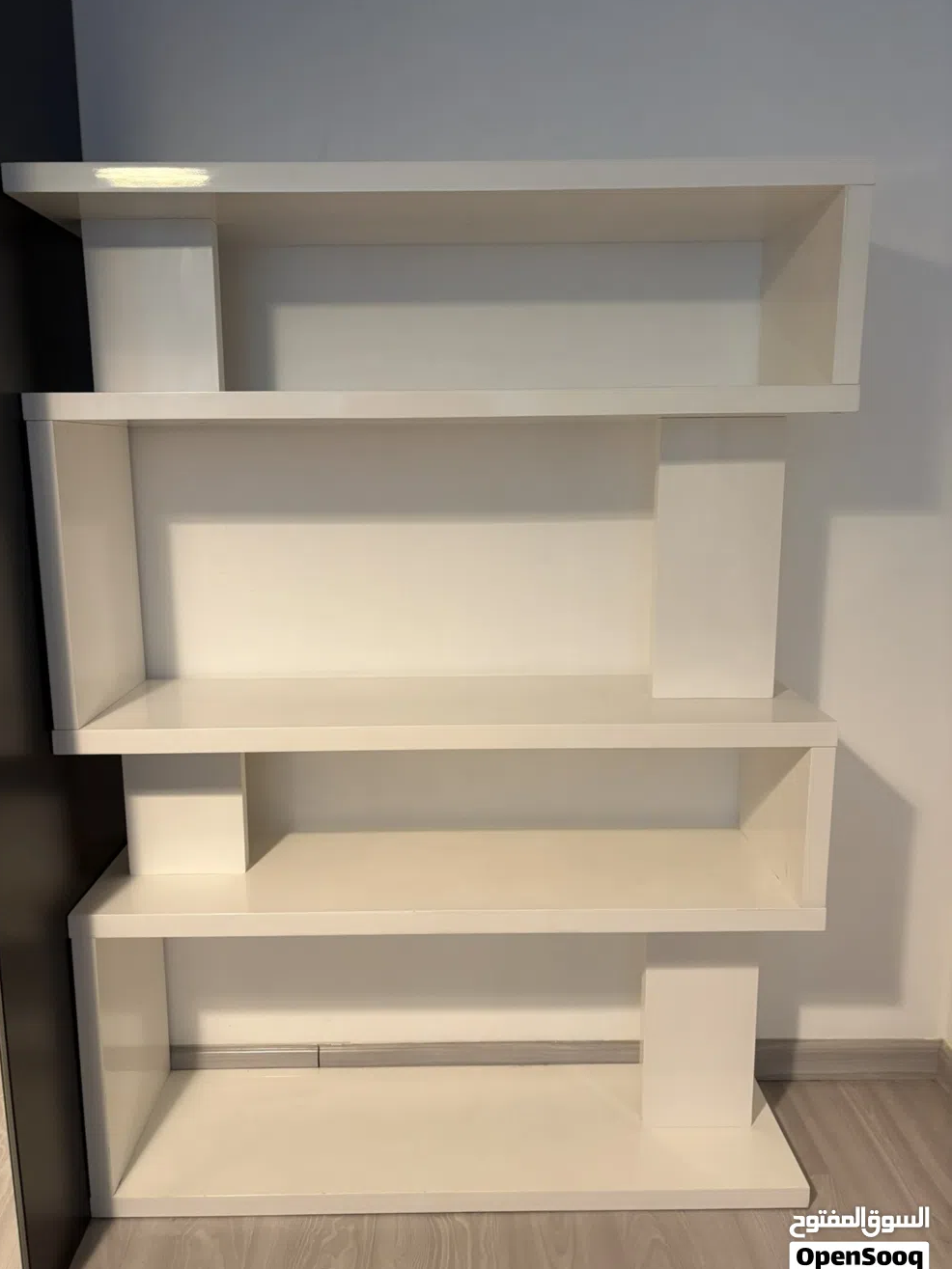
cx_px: 459
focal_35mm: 27
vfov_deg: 65.3
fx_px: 990
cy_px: 640
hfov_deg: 51.3
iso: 400
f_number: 1.6
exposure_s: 1/50
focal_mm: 5.96
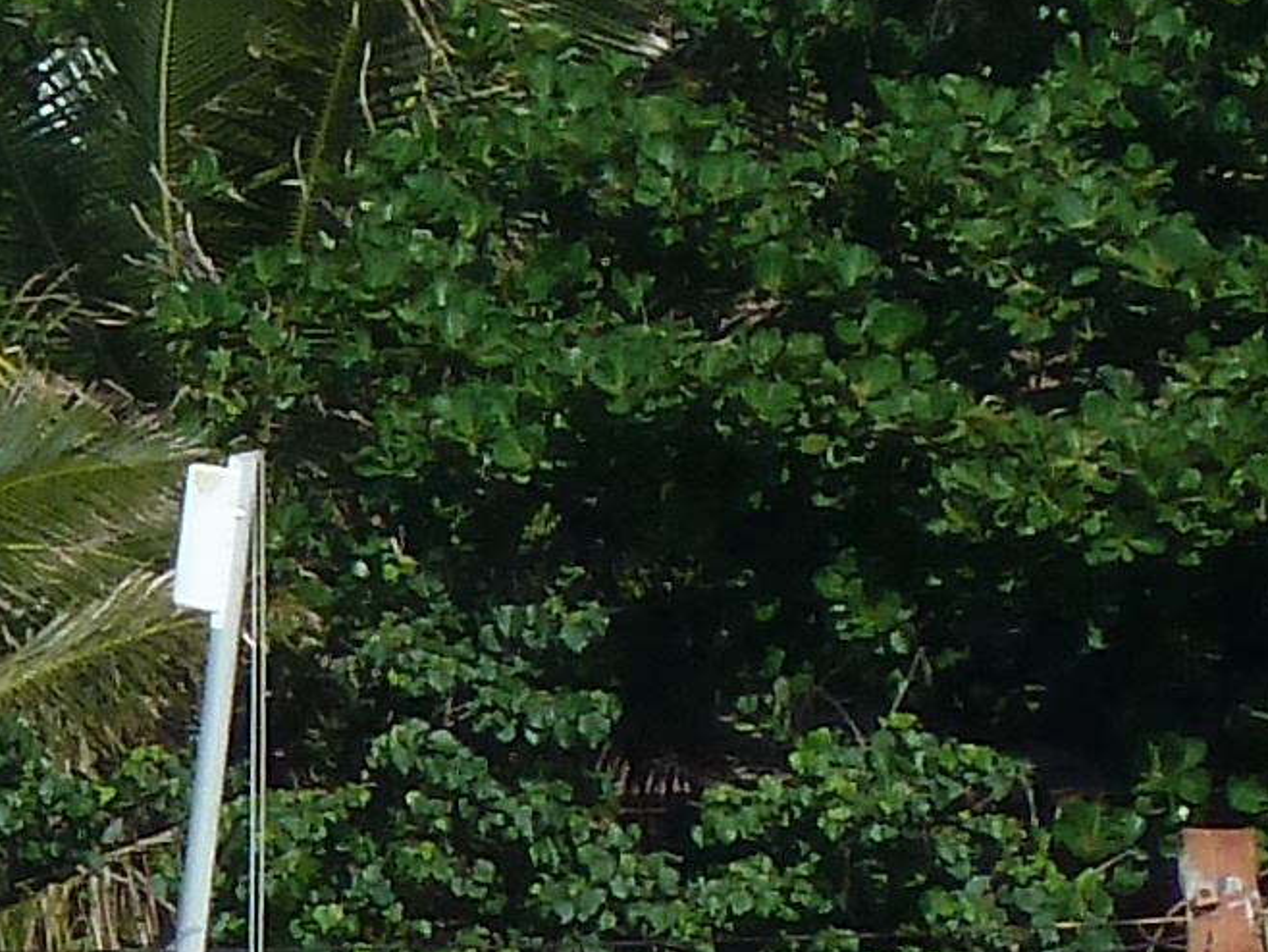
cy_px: 1075
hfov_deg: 1.0
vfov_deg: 0.8
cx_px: -200
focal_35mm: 1945
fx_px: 71272
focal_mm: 49.2
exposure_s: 1/640
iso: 80
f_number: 5.6
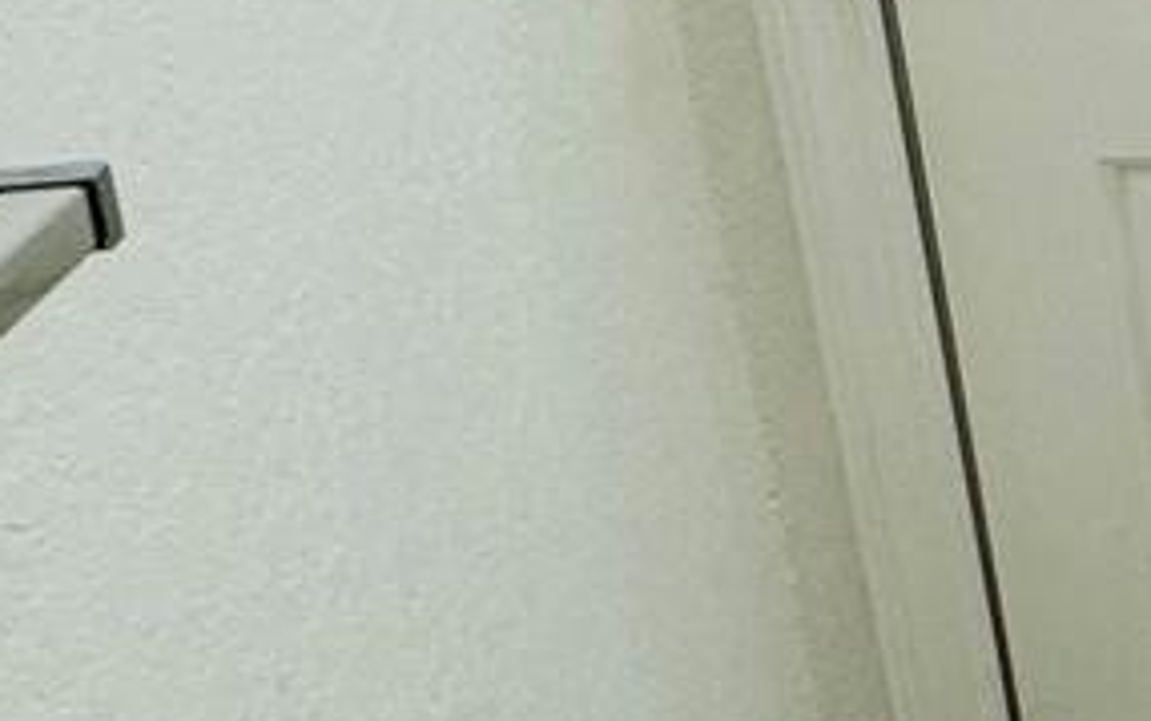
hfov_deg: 15.7
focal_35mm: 83
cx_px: 2620
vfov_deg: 15.4
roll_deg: -2.5
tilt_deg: -17.5
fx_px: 2605
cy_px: -28
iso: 64
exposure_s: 1/120
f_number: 2.2
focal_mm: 2.22
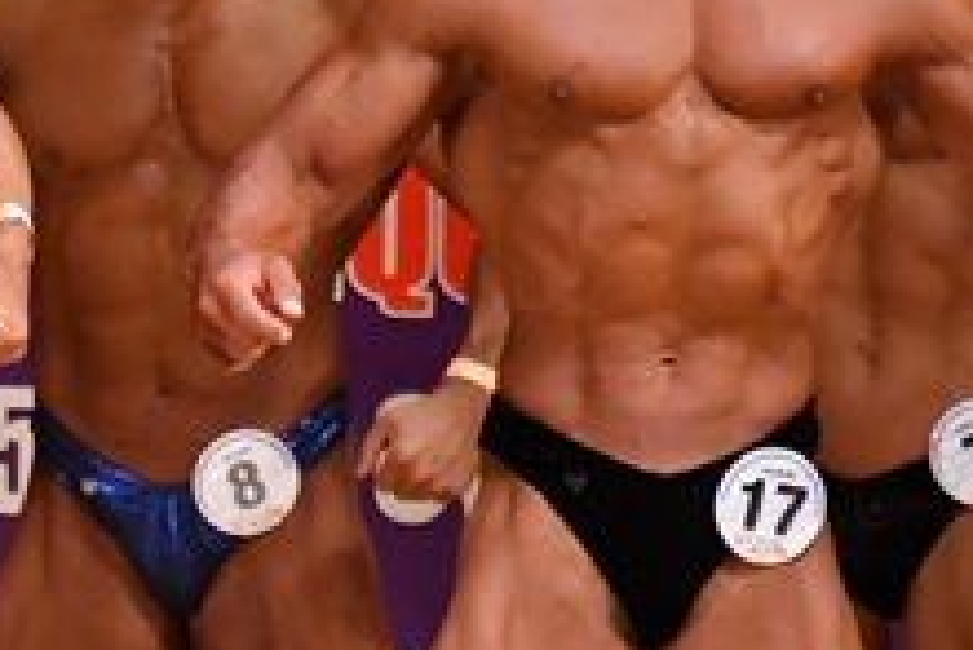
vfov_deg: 1.3
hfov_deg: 1.9
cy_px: 460
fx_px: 28559
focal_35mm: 1056
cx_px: -542
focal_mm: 200
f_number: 5.6
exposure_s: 1/400
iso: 5600
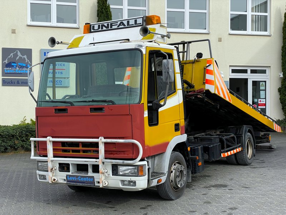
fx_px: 430
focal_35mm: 52
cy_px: 108
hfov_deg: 36.8
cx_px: 143
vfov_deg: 28.0
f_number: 2
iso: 25
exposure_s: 1/872
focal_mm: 6
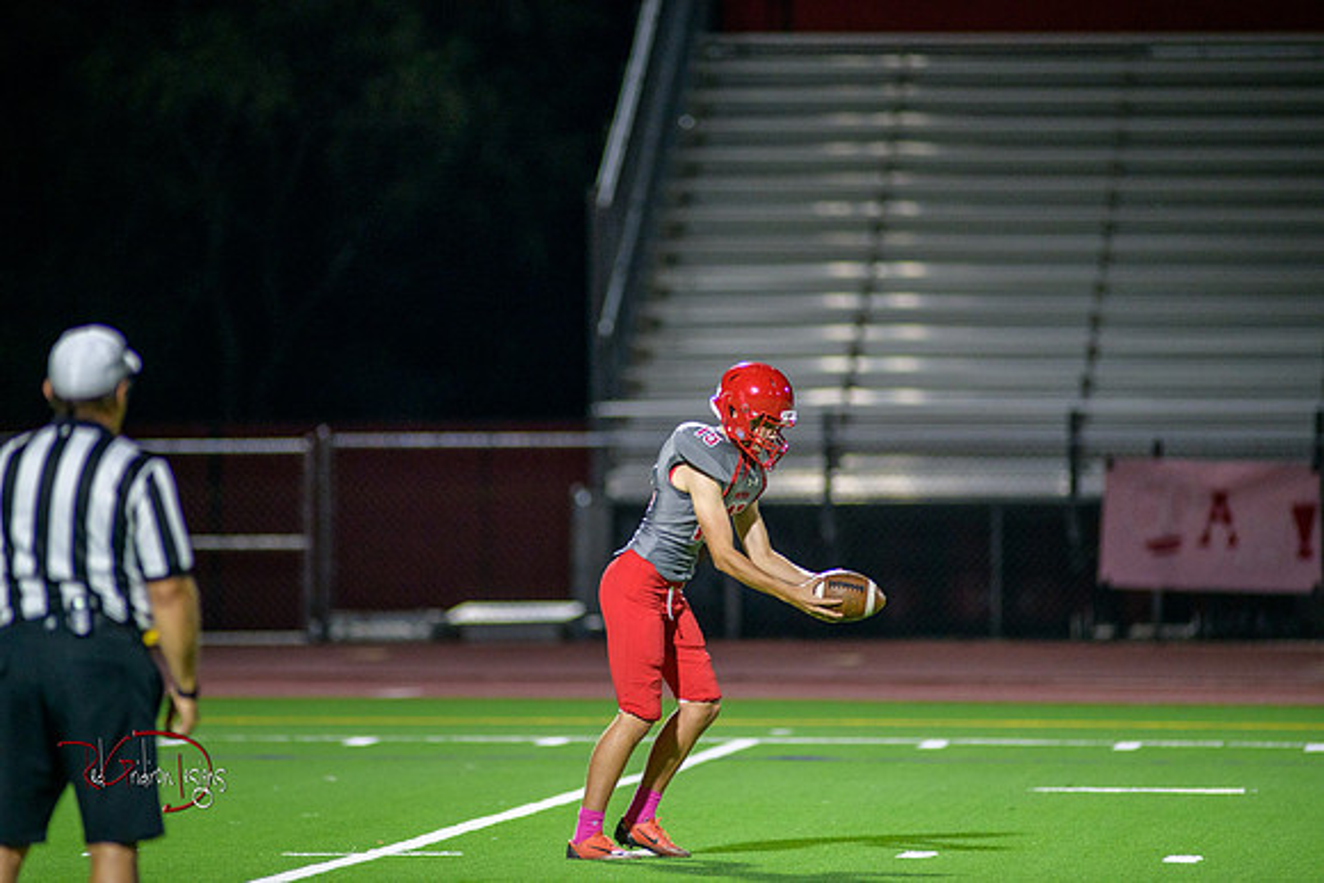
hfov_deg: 6.9
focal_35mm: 300
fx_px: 11035
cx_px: 662
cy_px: 442
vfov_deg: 4.6
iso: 2000
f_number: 2.8
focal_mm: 300
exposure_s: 1/500
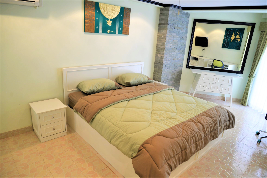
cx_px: 134
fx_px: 178
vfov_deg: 53.2
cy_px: 89
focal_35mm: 24
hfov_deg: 73.7
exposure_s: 1/60
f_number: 4
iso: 400
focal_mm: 24
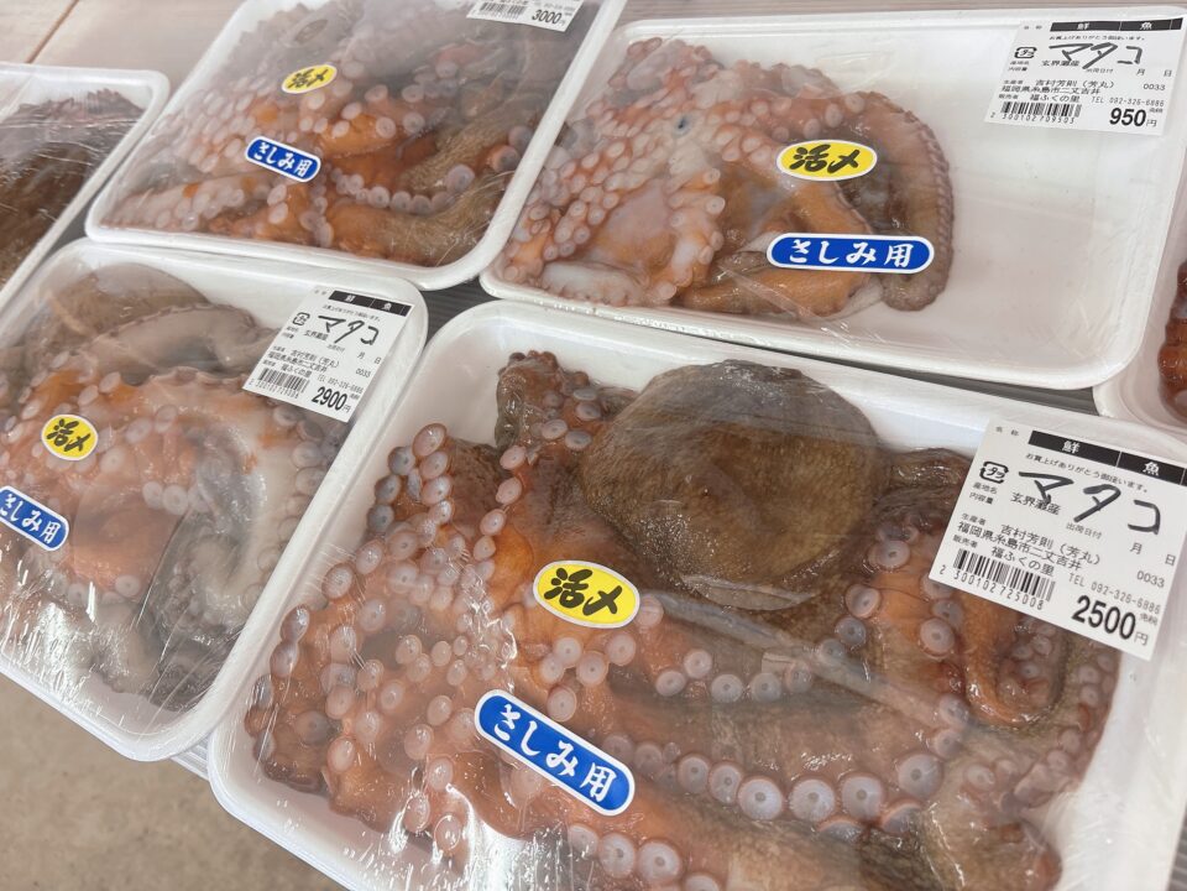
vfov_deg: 53.1
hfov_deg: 67.3
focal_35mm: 26
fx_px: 892
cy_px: 446
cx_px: 594
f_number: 1.6
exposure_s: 1/60
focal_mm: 5.96
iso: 100
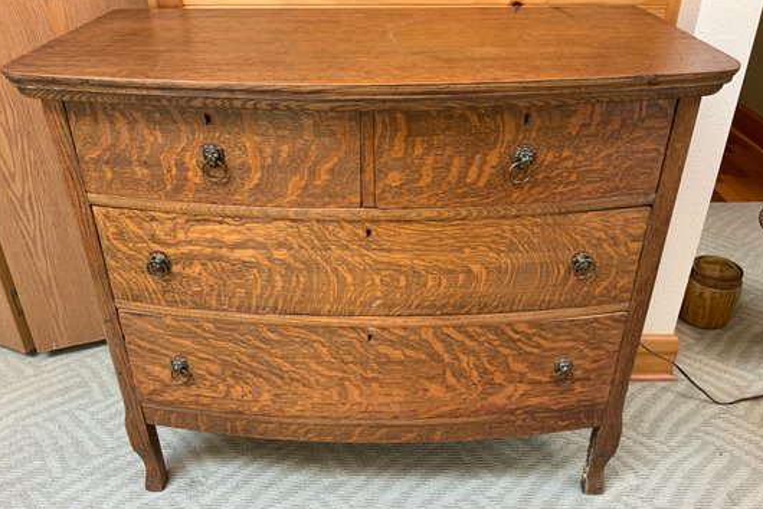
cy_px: 267
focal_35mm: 31
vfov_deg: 42.4
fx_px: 657
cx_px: 379
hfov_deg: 60.3
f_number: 1.8
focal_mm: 3
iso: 80
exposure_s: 1/60
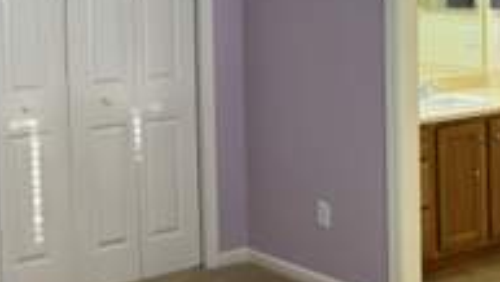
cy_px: 34
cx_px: 85
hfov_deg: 31.3
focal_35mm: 65
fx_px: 863
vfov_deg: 18.3
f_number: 1.78
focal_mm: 6.76
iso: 125
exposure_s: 1/120
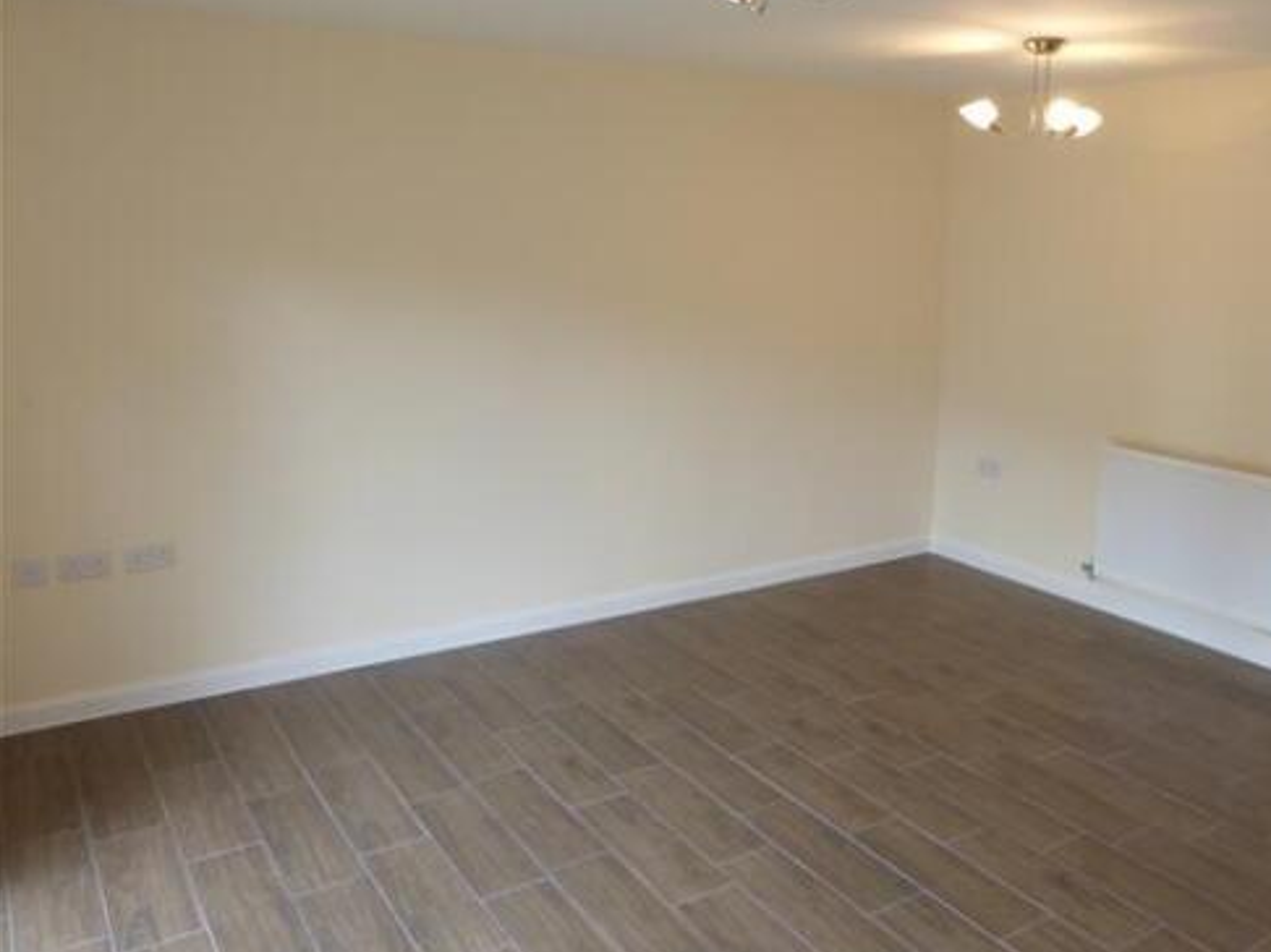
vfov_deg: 46.7
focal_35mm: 30
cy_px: 415
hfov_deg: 59.5
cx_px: 760
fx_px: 1101
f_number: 3.3
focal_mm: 4.3
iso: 125
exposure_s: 1/60
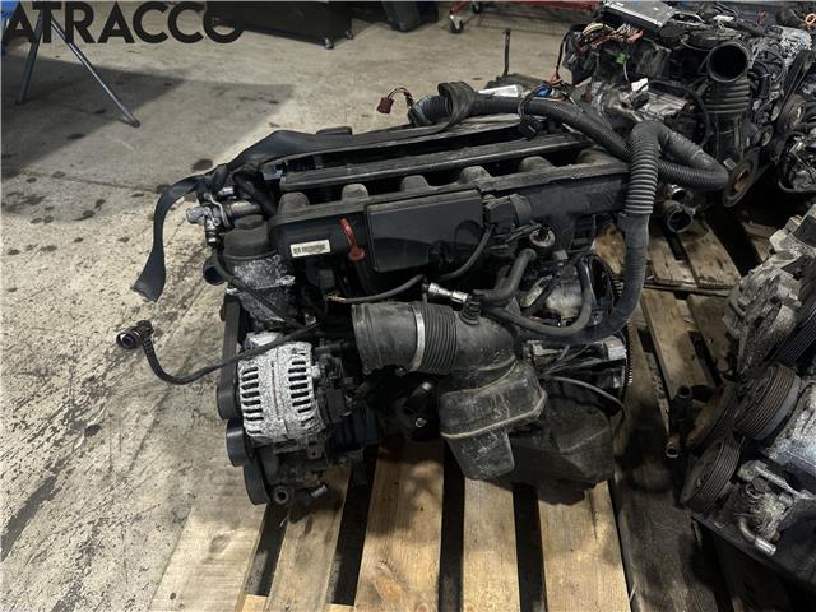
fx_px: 566
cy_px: 306
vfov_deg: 56.8
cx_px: 408
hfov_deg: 71.6
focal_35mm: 24
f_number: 1.78
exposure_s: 1/100
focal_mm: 6.86
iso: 100
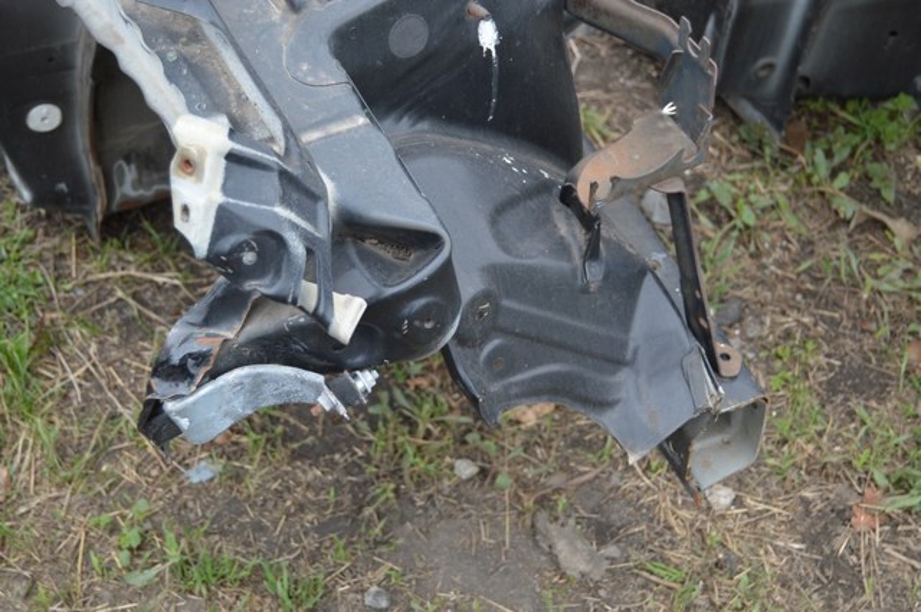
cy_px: 306
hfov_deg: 33.4
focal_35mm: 60
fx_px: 1533
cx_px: 460
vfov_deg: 22.6
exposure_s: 1/125
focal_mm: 40
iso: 220
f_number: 5.6
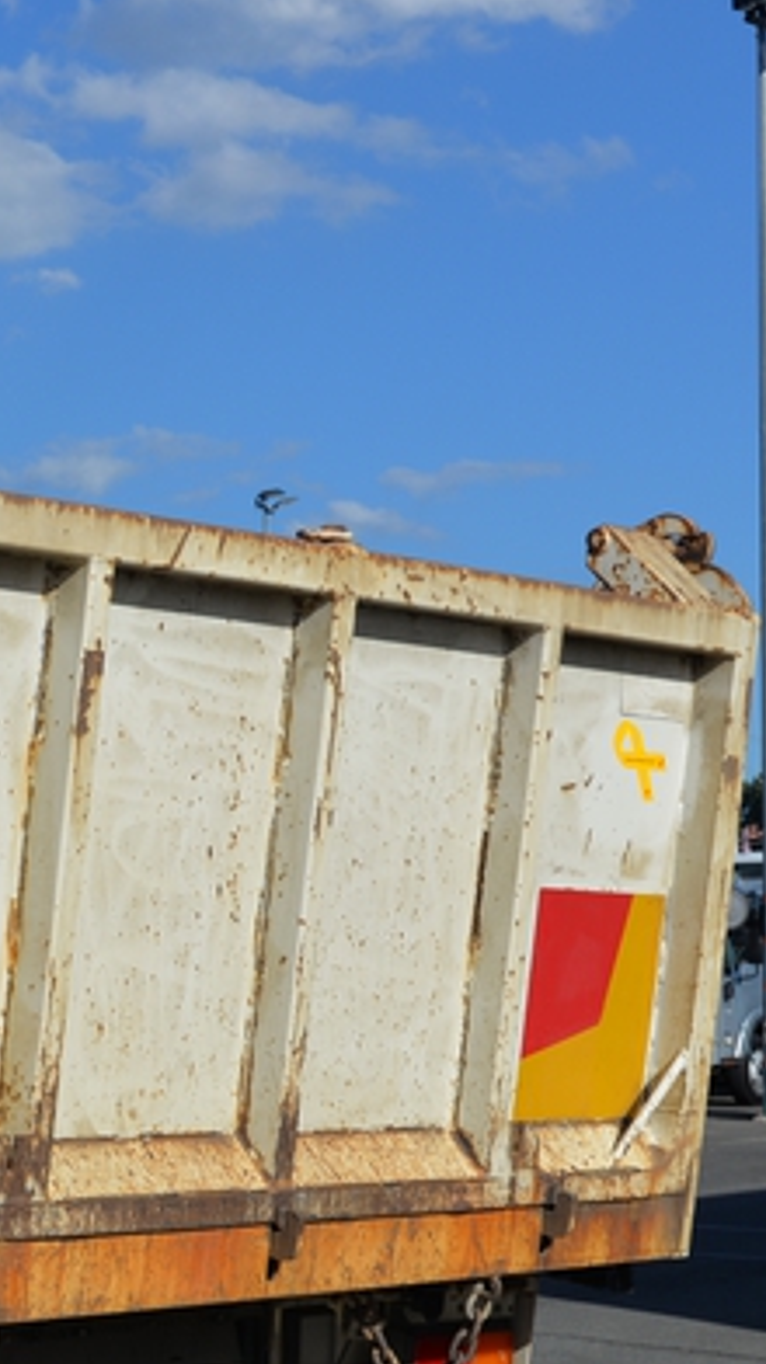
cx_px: -547
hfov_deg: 12.7
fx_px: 3183
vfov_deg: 24.0
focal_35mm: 88
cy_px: 953
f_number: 9
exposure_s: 1/320
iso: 100
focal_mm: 32
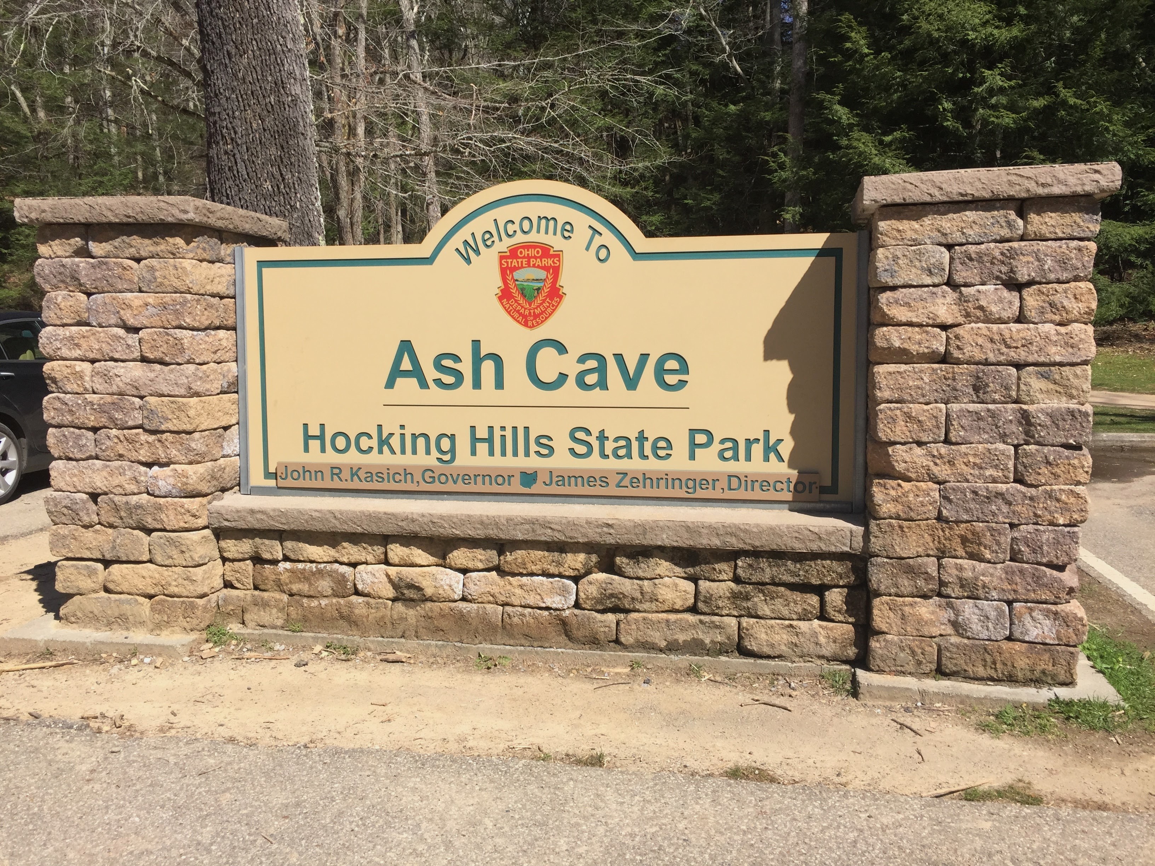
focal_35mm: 29
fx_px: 968
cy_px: 433
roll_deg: -0.9
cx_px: 578
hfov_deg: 61.7
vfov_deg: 48.2
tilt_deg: -4.1
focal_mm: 4.15
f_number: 2.2
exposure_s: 1/1883
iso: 32
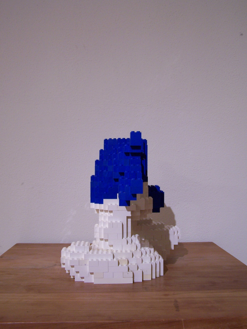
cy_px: 164
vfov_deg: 49.0
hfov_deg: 37.7
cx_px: 124
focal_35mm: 38
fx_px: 362
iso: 80
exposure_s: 1/2
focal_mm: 6.3
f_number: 2.8
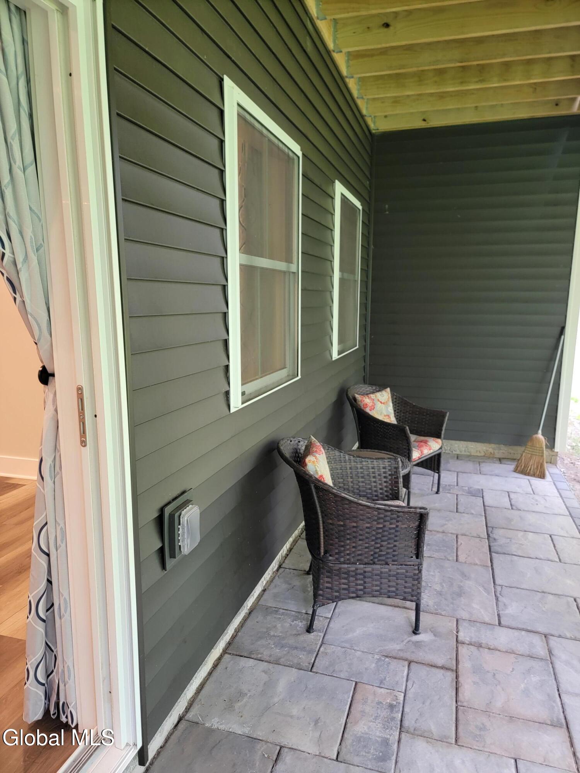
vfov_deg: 71.6
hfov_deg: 56.8
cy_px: 386
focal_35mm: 24
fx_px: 536
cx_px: 290
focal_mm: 6.7
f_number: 1.8
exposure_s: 1/45
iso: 250
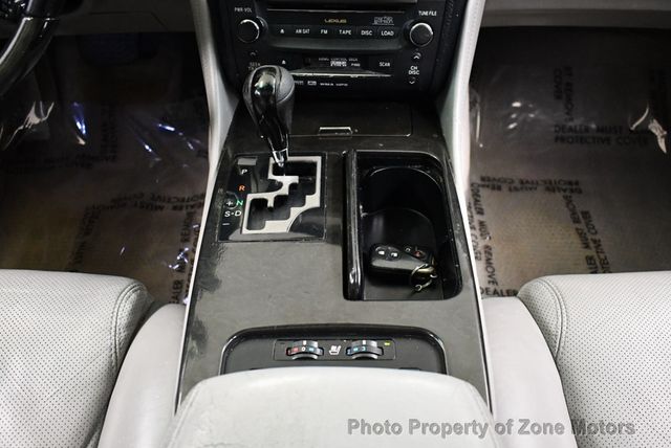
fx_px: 672
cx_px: 336
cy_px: 224
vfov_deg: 36.9
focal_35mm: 36
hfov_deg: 53.1
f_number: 3.5
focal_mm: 18
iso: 3200
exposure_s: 1/60
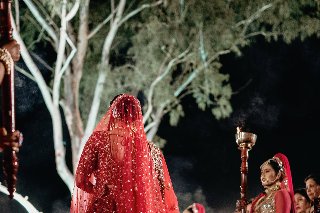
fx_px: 684
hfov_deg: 26.3
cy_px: 185
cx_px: 150
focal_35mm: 77
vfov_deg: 17.5
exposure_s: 1/250
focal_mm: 35
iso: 1000
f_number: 1.4
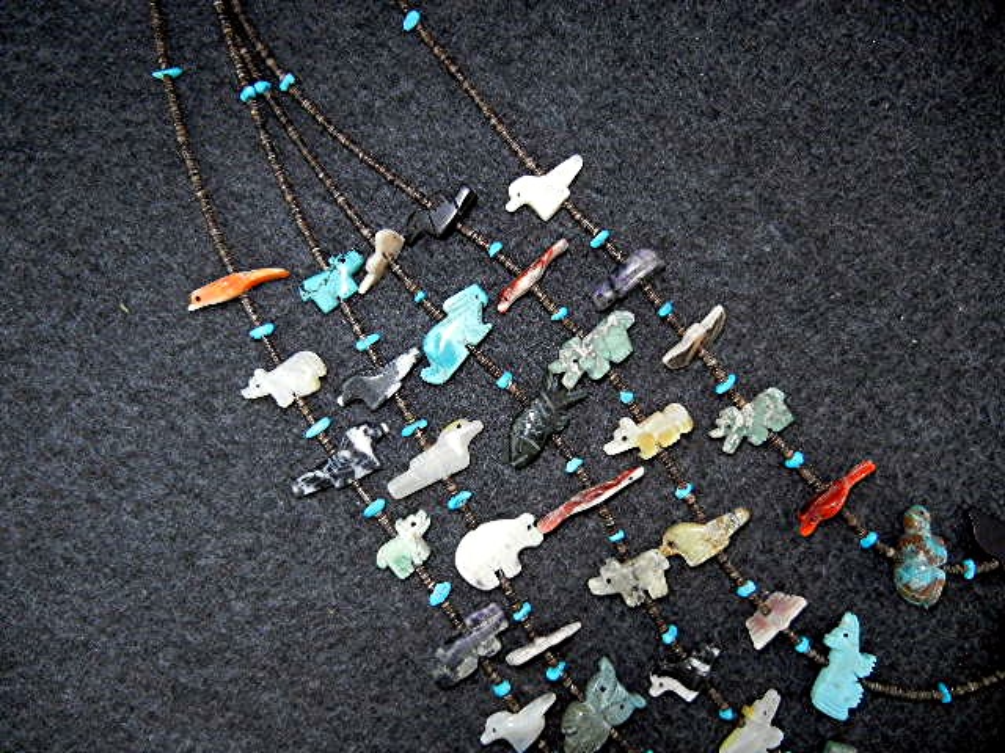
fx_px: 871
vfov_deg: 46.8
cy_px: 376
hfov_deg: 60.0
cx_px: 502
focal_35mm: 30
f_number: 3.5
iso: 705
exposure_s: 1/30
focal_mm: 5.4
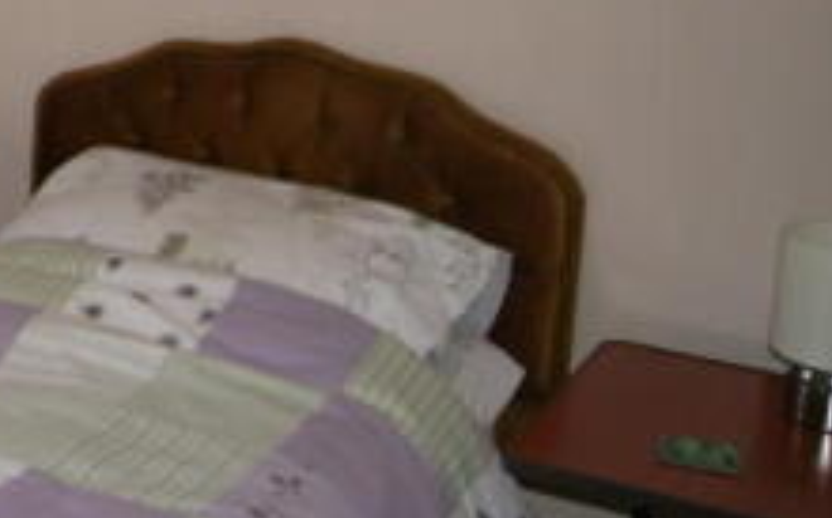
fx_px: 1857
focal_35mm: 82
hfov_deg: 21.5
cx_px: -384
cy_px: -70
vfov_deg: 15.4
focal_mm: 18
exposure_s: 1/160
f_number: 4
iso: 250
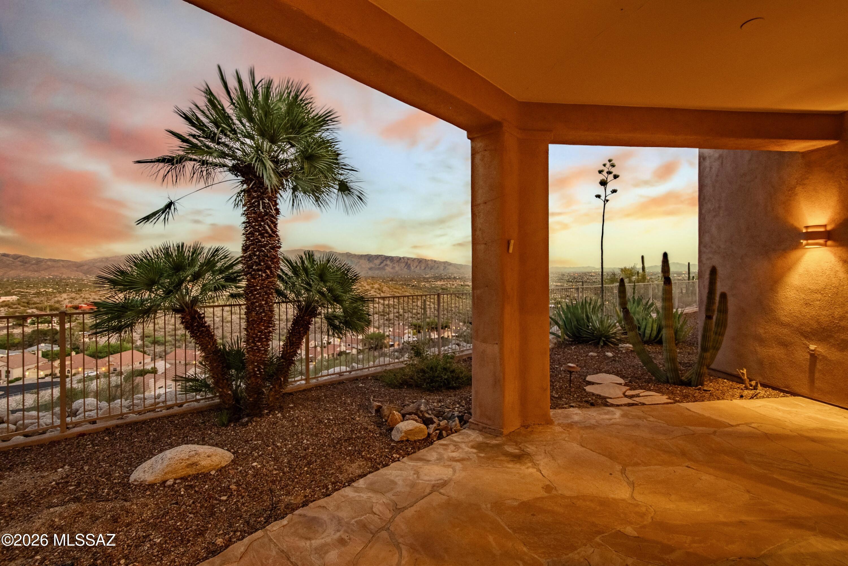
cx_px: 424
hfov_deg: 96.7
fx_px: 377
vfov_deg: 73.7
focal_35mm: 16
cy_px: 283
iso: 500
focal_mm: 11
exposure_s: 1/20
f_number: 8
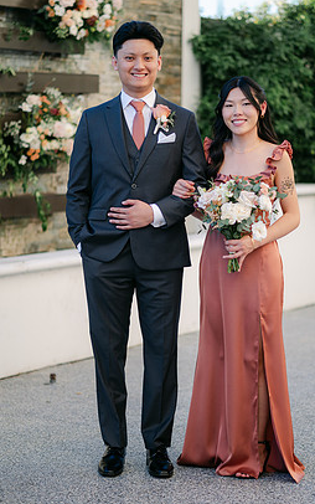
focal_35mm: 96
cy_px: 245
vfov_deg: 21.6
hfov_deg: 13.6
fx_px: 1318
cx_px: 175
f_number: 1.8
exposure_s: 1/1250
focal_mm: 85
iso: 100
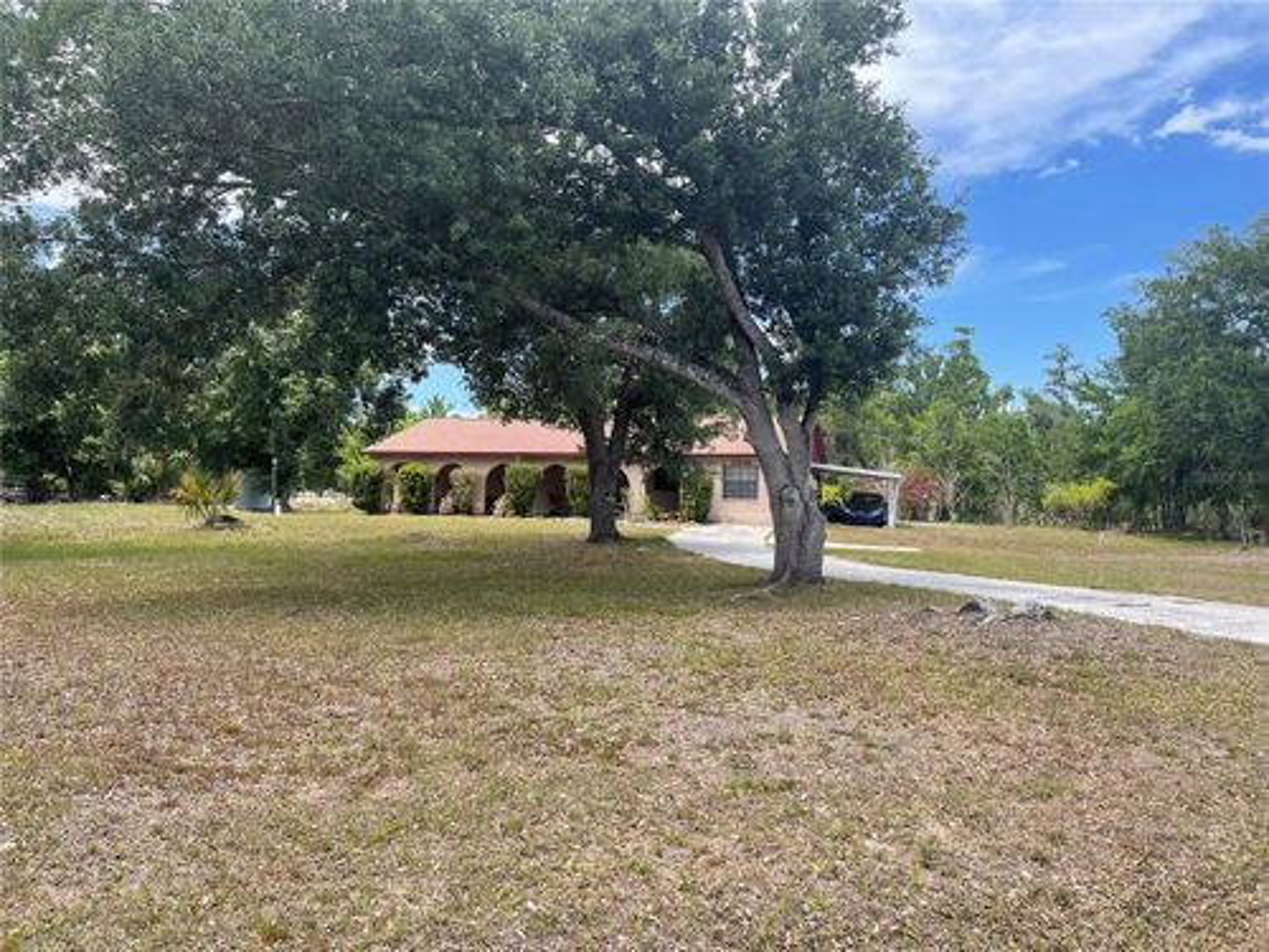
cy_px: 476
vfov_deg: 54.9
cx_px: 634
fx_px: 916
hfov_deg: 69.4
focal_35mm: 25
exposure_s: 1/1370
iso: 32
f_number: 1.6
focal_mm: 5.1
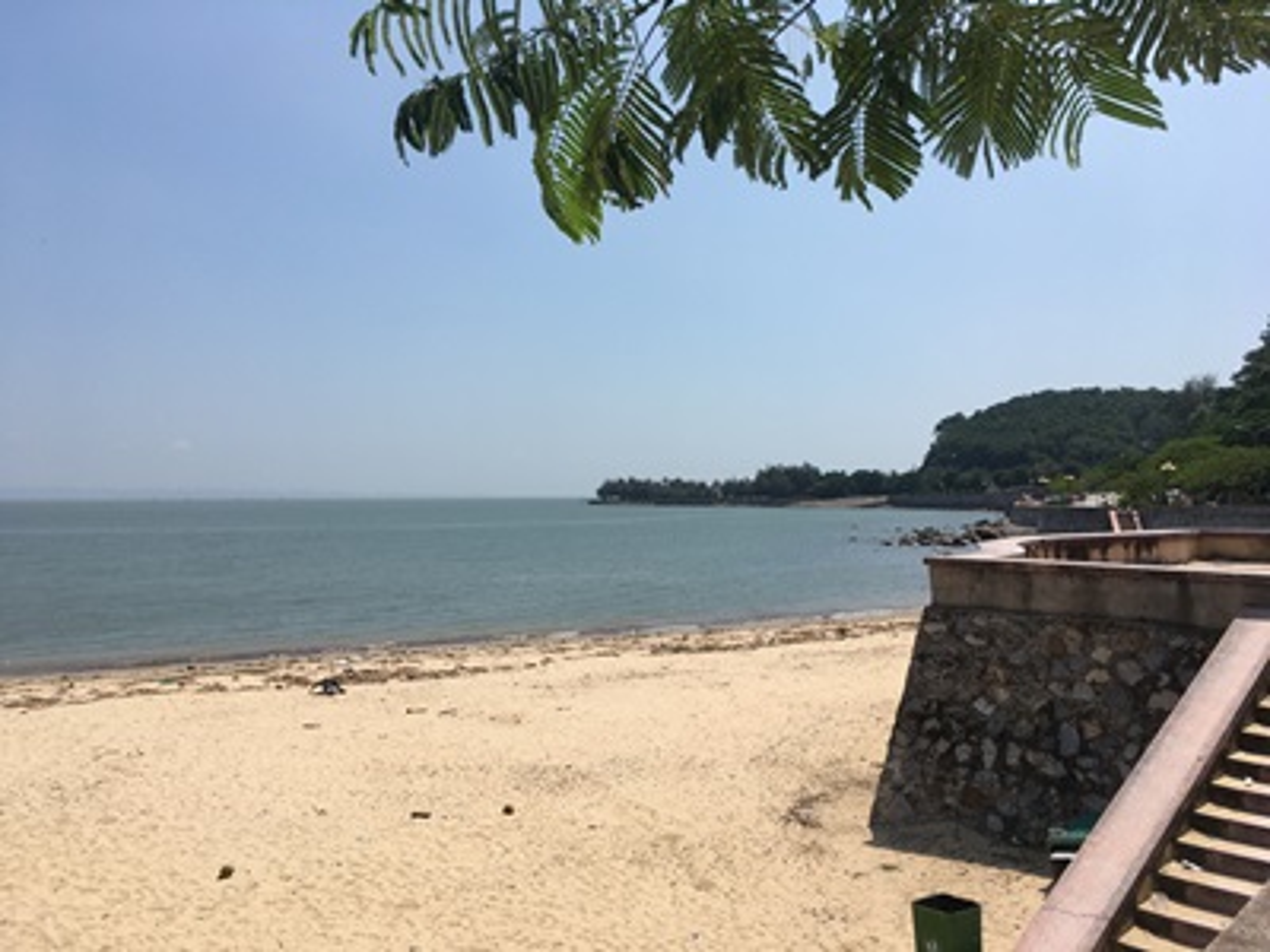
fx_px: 1064
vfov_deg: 48.2
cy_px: 476
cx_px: 635
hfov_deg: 61.7
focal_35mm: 29
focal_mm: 4.15
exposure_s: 1/2959
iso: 25
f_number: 2.2
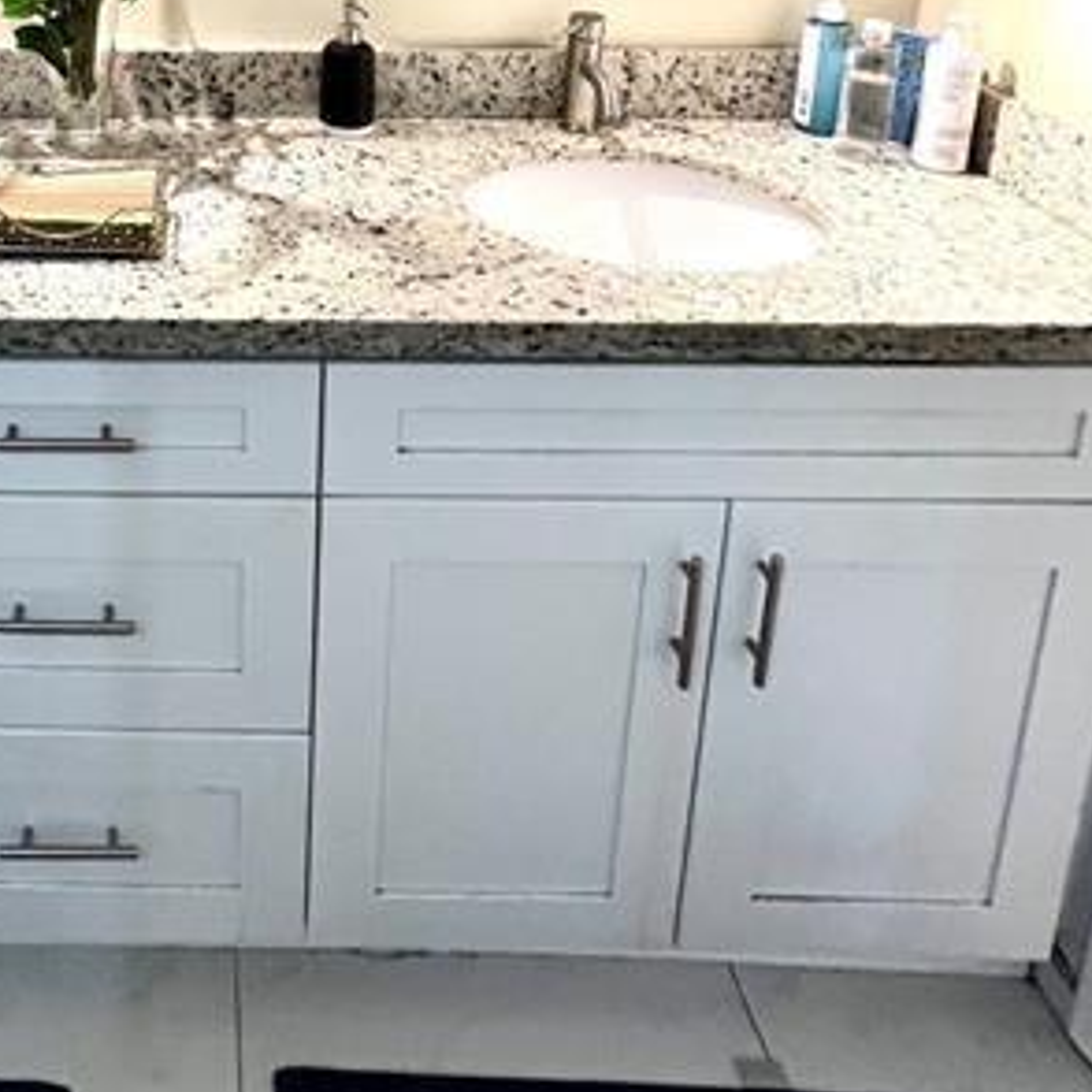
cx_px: 152
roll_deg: +0.0
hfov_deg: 49.4
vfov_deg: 44.5
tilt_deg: -13.5
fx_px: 1071
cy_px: -37
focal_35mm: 30
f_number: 1.8
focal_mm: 1.57
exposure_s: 1/120
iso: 200
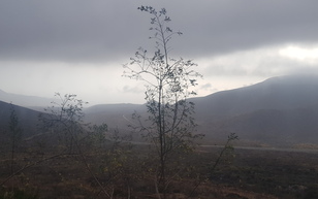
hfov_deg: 53.9
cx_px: 150
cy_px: 124
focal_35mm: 36
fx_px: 312
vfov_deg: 35.2
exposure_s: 1/1360
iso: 40
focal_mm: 4.2
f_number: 1.7
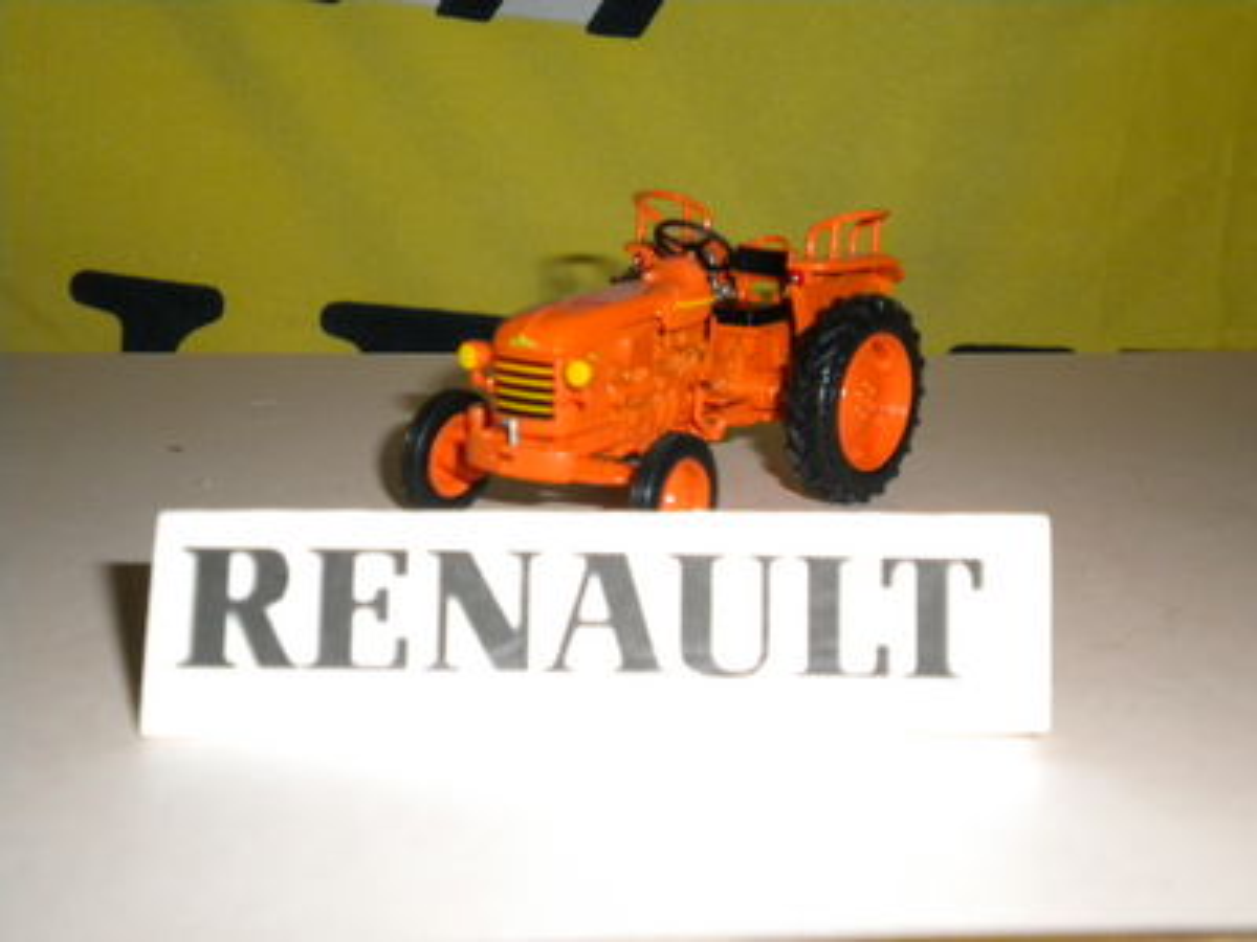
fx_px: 1888
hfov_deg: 36.8
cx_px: 628
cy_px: 471
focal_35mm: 52
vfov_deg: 28.0
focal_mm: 9.3
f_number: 3.9
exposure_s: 1/30
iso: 400
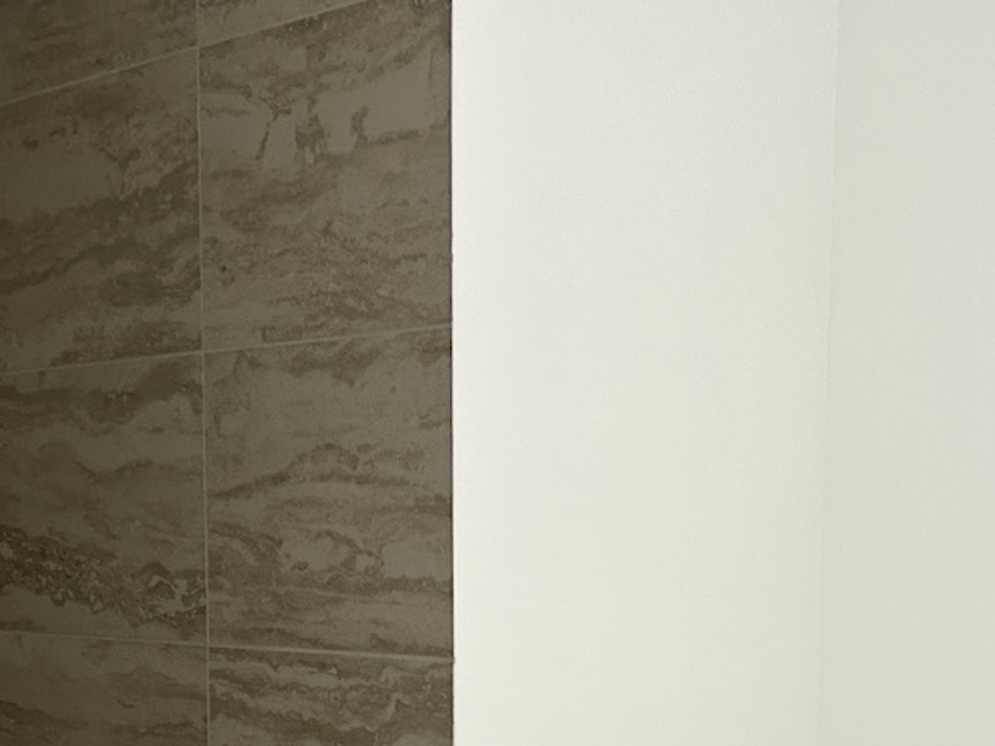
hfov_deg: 30.2
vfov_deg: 22.1
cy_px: 806
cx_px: 762
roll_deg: -0.8
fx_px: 1811
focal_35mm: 63
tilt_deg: -6.4
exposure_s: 1/60
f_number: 1.5
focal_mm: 5.7
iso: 160
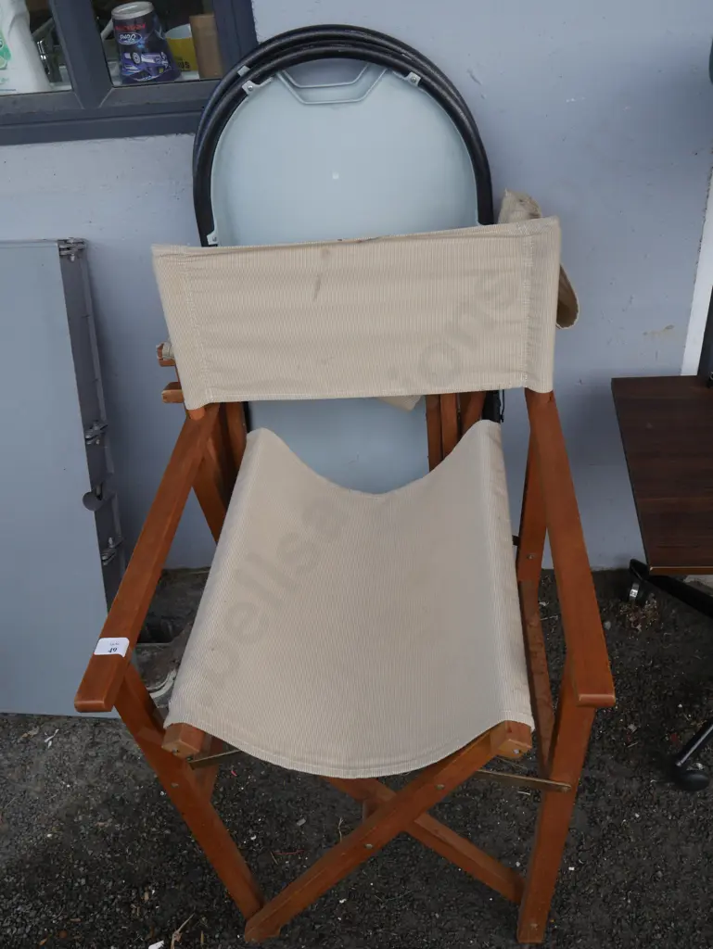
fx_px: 878
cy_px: 474
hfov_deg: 44.2
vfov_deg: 56.8
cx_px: 356
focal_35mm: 32
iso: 200
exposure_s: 1/160
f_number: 5
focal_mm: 16
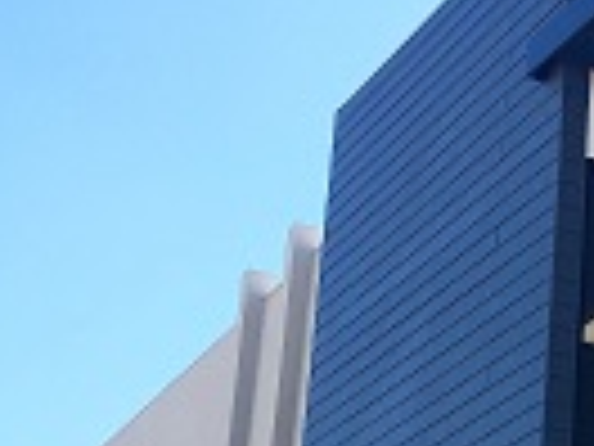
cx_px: 932
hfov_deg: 16.0
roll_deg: +0.4
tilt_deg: +19.2
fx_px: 1905
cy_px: 473
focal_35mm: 111
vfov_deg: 13.1
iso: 25
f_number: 2.2
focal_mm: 4.15
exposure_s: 1/950
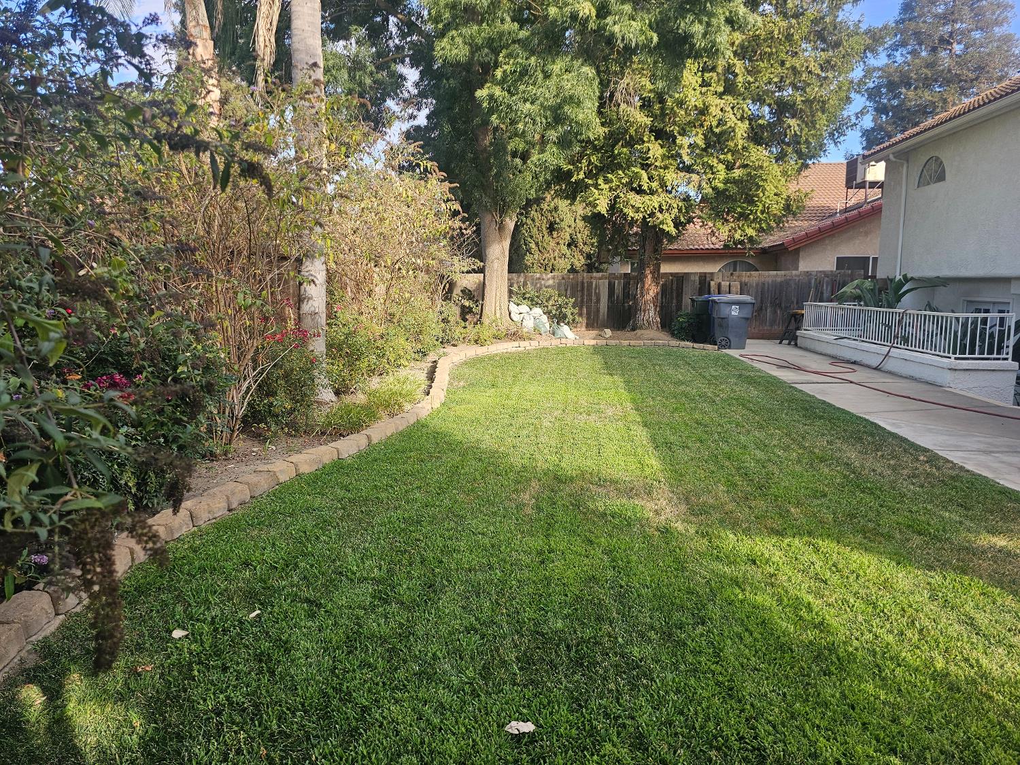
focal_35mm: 23
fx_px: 678
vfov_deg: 58.9
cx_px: 510
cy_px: 382
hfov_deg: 73.9
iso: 40
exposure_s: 1/359
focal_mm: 6.3
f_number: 1.7
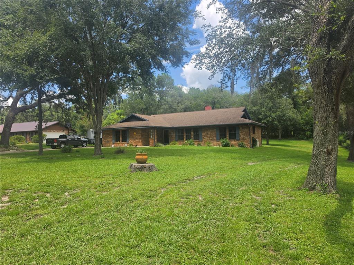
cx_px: 177
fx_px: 235
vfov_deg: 58.9
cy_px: 132
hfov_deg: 73.9
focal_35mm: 23
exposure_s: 1/3185
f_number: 1.4
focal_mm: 6.5
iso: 64
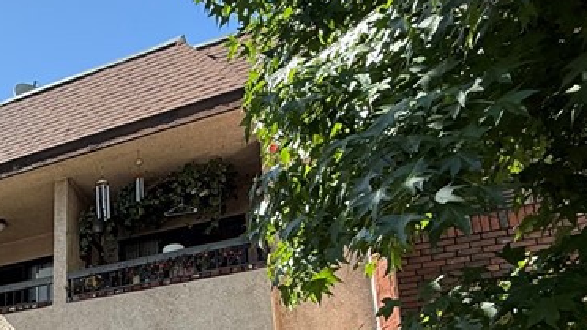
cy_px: 387
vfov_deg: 25.6
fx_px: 654
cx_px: -35
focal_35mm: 42
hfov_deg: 40.5
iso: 64
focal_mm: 2.22
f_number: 2.2
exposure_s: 1/411
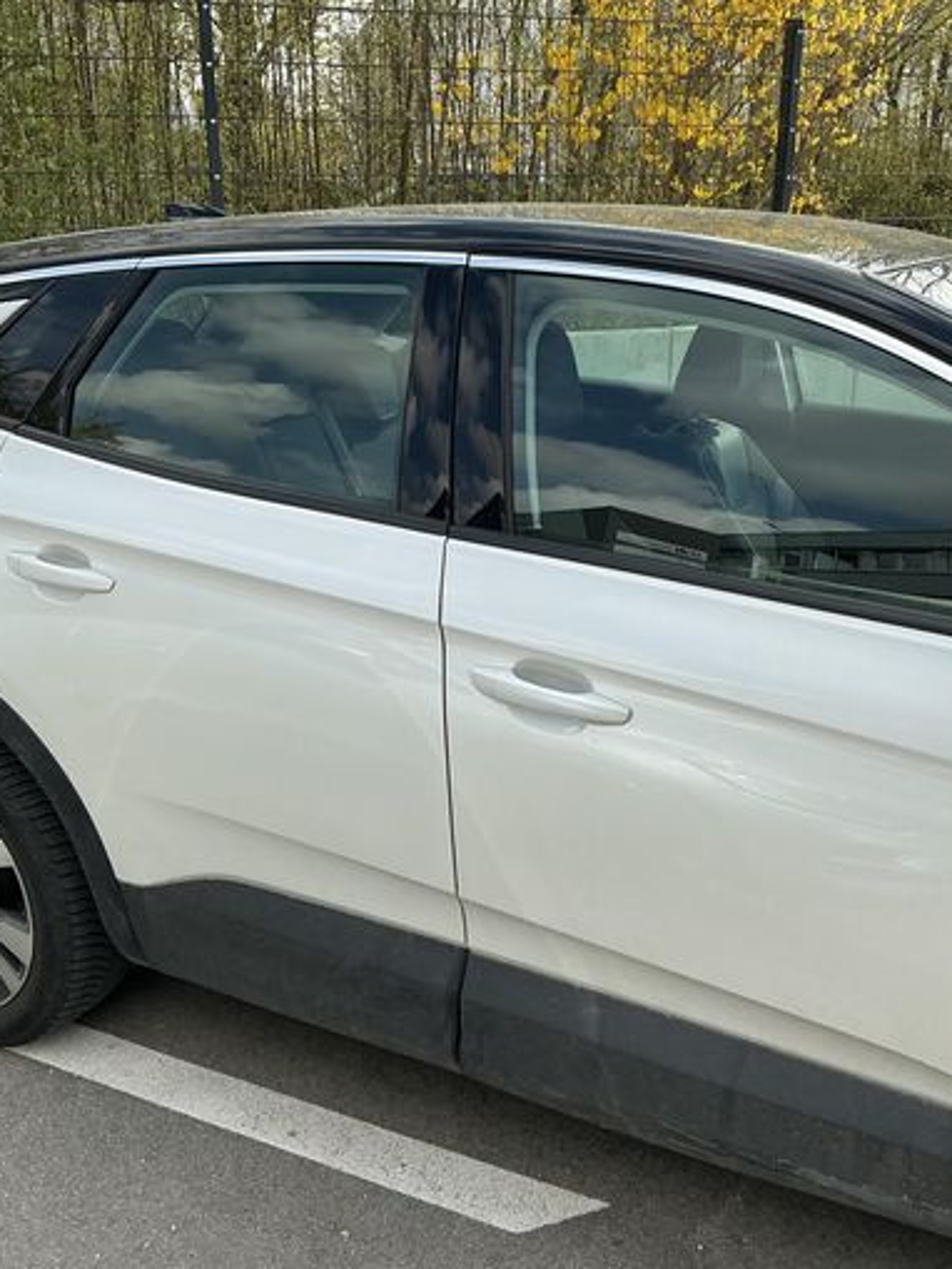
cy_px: 586
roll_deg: -1.3
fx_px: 1210
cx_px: 506
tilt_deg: -15.3
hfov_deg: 42.9
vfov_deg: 55.3
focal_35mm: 33
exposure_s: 1/978
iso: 25
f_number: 1.8
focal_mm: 3
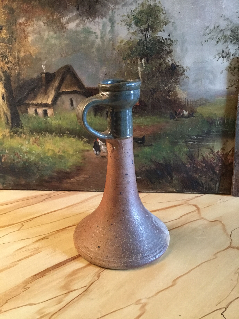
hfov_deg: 45.4
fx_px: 285
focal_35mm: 31
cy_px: 160
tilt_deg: -20.2
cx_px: 120
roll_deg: +1.0
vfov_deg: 58.4
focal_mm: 3.3
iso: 250
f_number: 2.4
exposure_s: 1/17
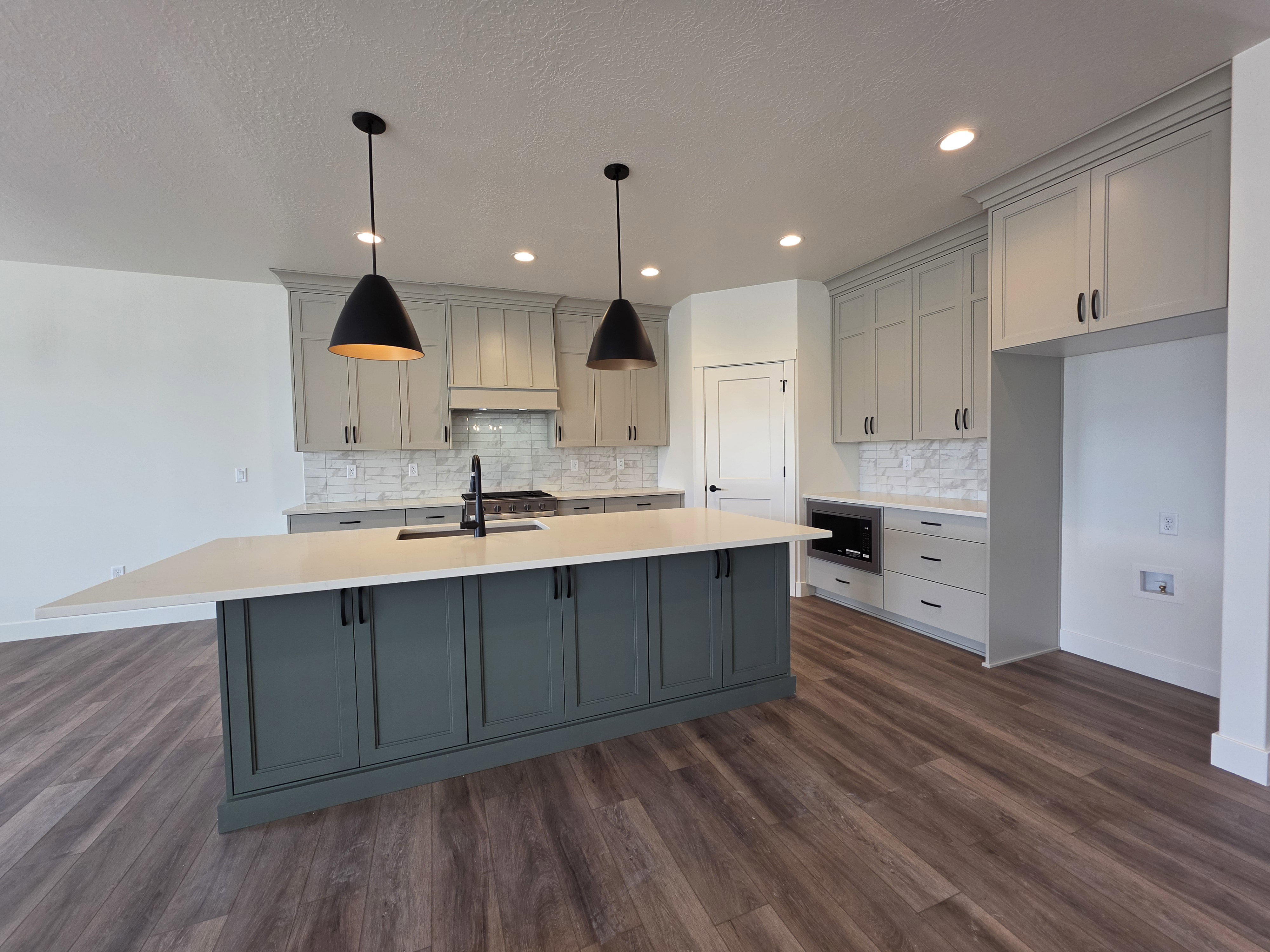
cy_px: 476
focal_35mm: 13
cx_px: 635
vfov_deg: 89.9
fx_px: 477
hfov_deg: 106.2
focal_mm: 2.2
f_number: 1.9
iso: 100
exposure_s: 1/120
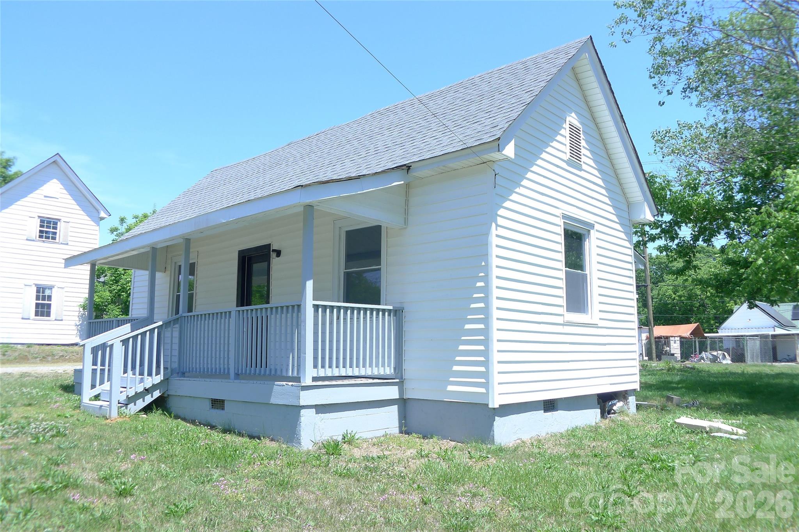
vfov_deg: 37.8
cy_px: 266
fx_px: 777
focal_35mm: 35
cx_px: 400
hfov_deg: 54.4
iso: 80
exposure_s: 1/500
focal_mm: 7.5
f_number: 2.8
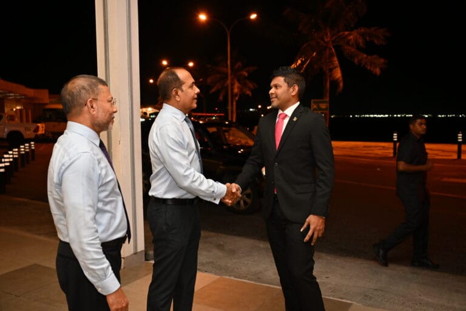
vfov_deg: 38.9
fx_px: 440
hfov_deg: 55.8
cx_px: 233
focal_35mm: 34
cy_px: 156
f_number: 4
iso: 1600
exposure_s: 1/125
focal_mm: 34
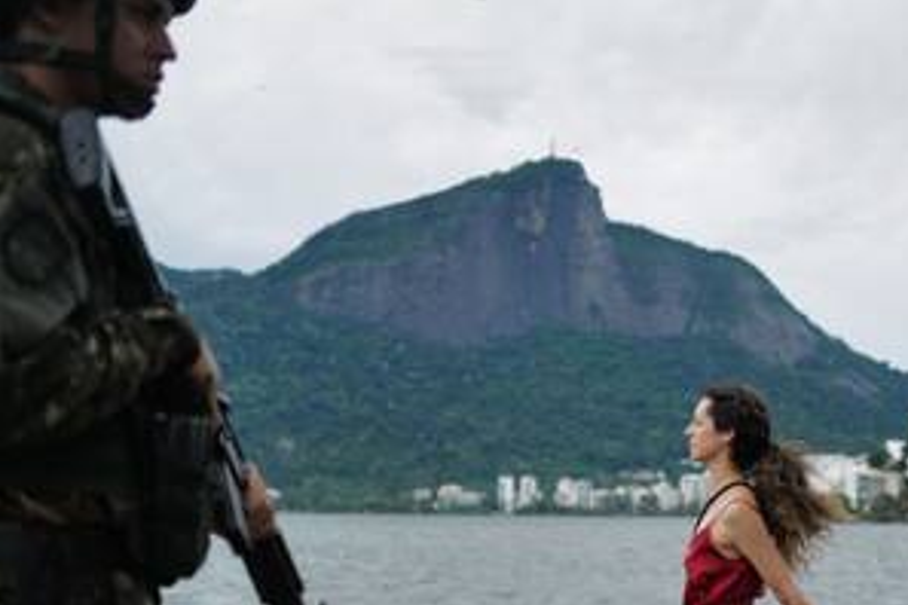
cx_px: 725
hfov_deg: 29.8
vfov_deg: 20.4
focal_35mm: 66
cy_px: 490
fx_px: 1665
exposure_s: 1/12500
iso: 800
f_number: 1.7
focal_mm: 28
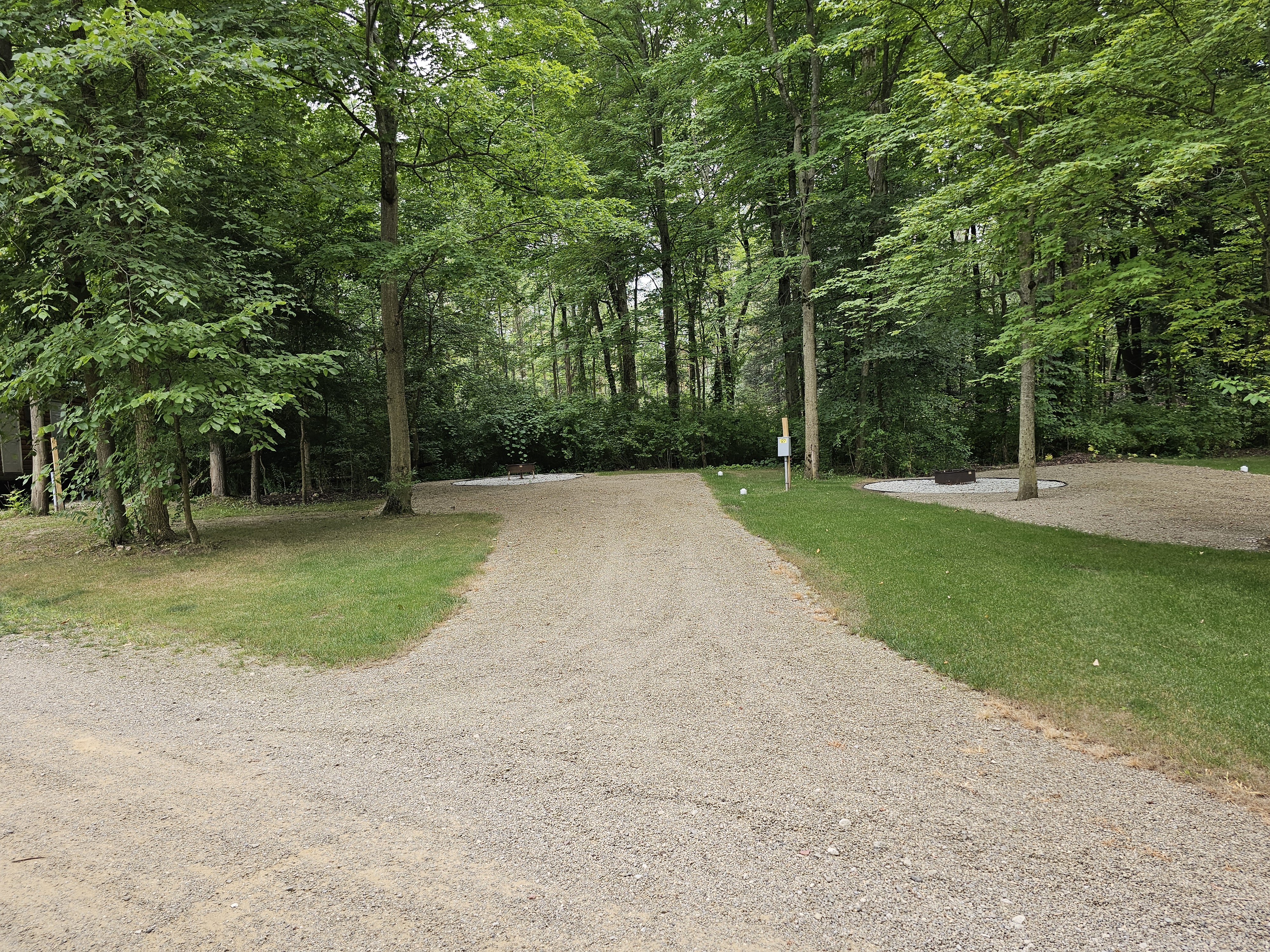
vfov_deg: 58.9
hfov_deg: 73.9
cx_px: 635
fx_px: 844
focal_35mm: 23
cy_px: 476
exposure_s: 1/180
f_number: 1.7
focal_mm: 6.3
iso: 40
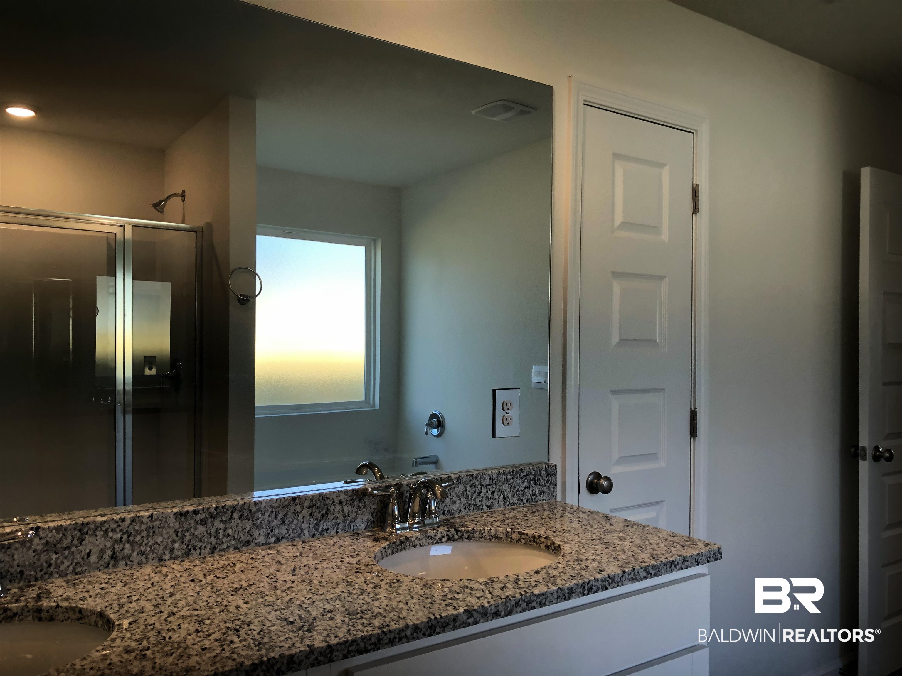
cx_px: 451
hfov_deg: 63.4
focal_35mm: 28
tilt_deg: -0.2
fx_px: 730
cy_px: 338
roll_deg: -0.2
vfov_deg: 49.7
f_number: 1.8
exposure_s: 1/120
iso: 40
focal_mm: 3.99
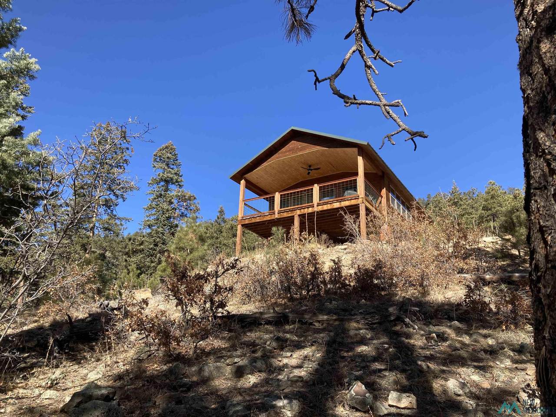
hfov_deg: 63.4
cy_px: 208
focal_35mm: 28
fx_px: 450
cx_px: 278
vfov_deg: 49.7
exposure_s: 1/917
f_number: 1.8
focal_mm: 3.99
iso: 20
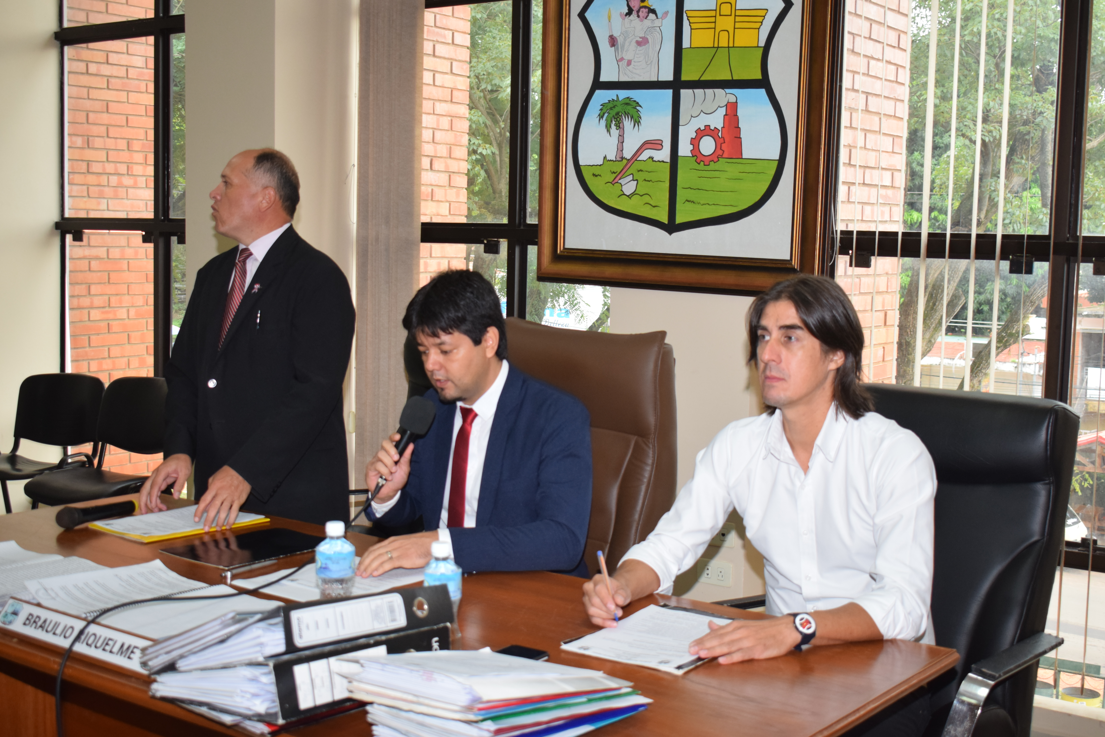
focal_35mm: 46
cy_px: 368
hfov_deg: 42.3
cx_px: 552
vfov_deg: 28.9
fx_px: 1427
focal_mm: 31
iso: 800
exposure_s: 1/100
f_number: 5
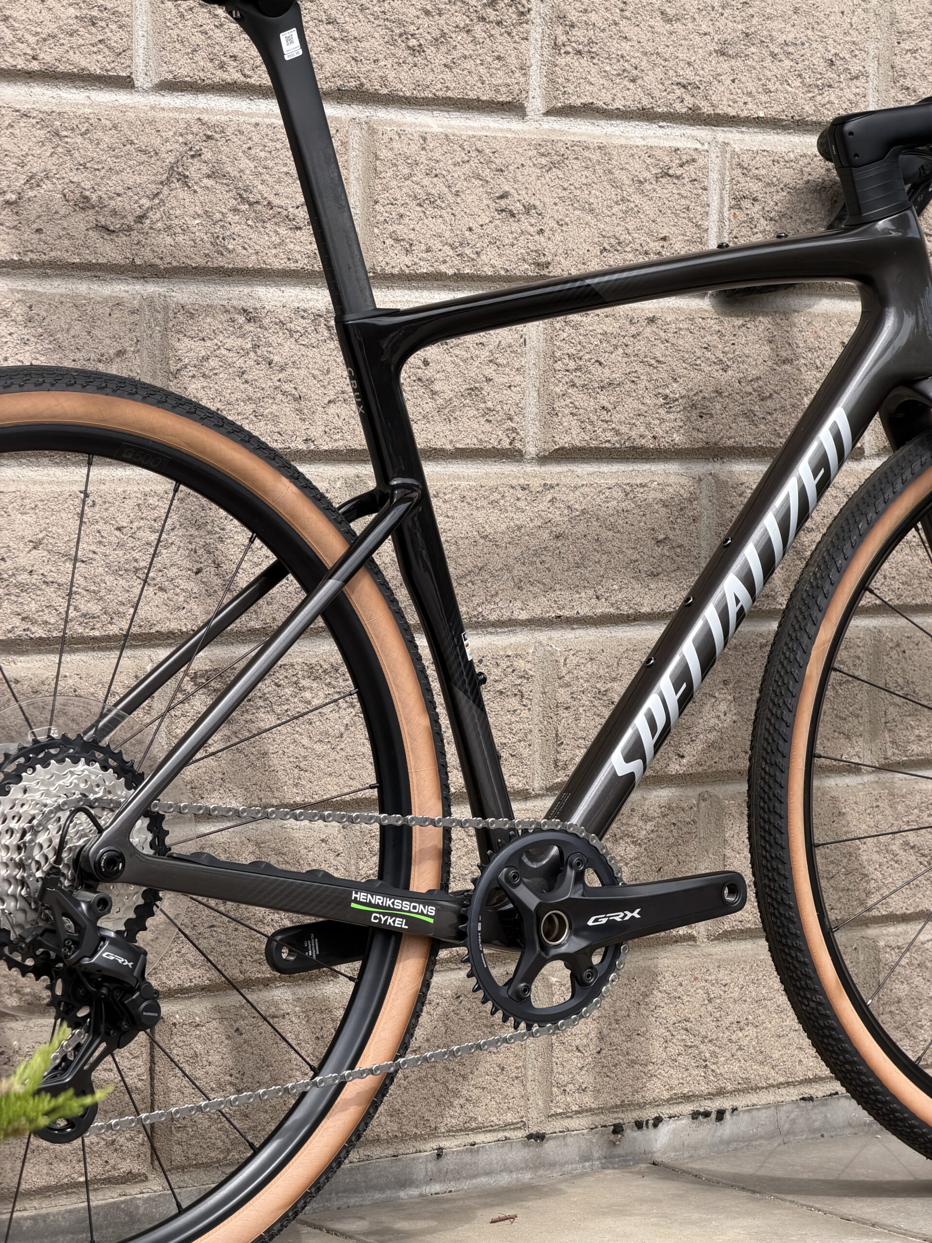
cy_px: 622
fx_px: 3590
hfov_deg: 14.8
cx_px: 466
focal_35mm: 100
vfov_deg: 19.6
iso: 50
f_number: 2.8
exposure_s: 1/638
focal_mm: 16.89
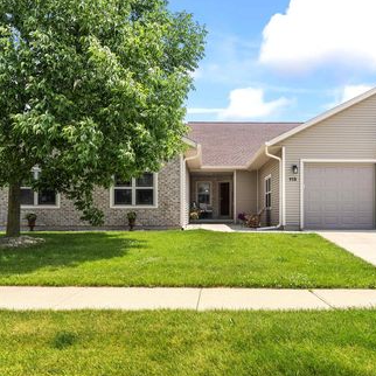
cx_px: 197
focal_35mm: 29
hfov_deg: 55.6
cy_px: 190
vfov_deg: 55.6
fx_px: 356
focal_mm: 22
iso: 40
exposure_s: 1/125
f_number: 5.6
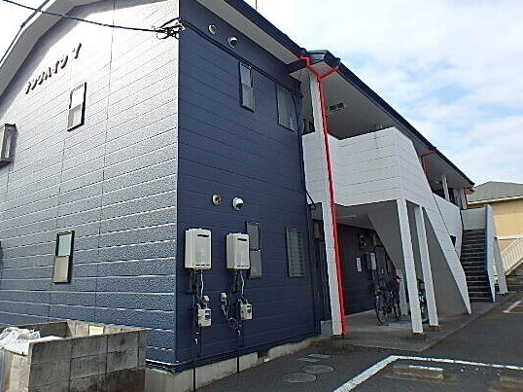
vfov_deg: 54.7
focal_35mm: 25
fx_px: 378
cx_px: 228
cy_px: 175
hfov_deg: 69.1
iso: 125
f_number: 3.5
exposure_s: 1/800
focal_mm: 3.7
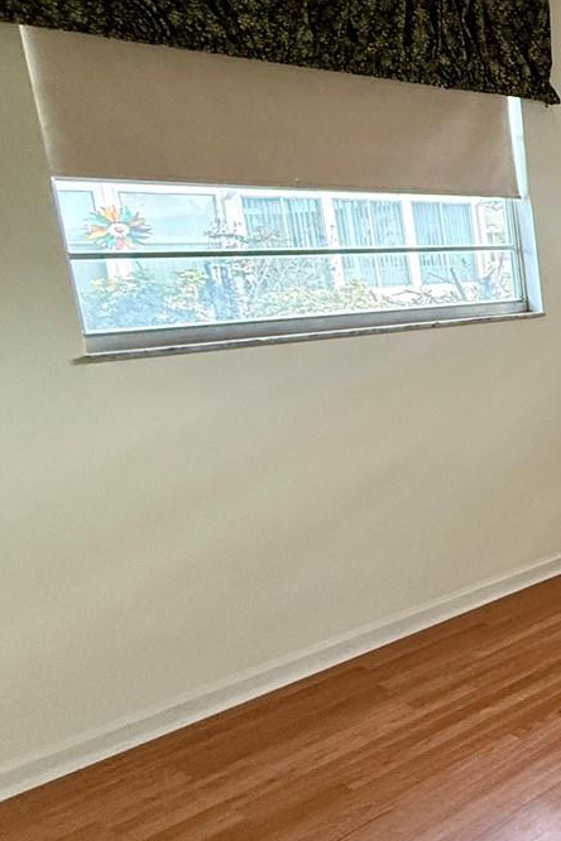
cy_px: 376
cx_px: 975
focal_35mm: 35
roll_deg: +2.2
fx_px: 818
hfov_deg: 23.1
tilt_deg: -9.2
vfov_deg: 54.3
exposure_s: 1/120
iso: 320
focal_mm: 2.22
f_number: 2.2
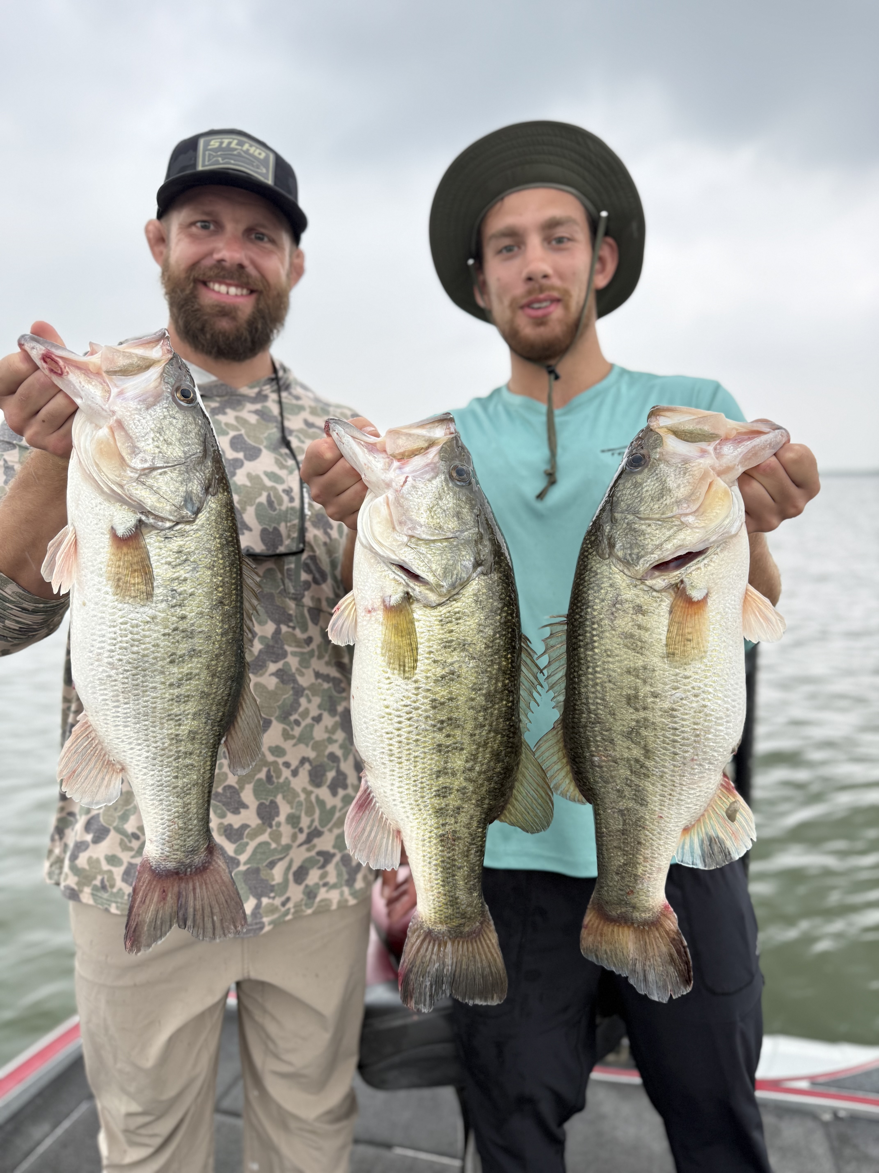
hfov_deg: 56.8
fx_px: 813
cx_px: 440
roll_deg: +0.0
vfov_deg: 71.6
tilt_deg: -6.7
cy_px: 586
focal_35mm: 24
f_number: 1.78
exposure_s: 1/356
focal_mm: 6.76
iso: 100
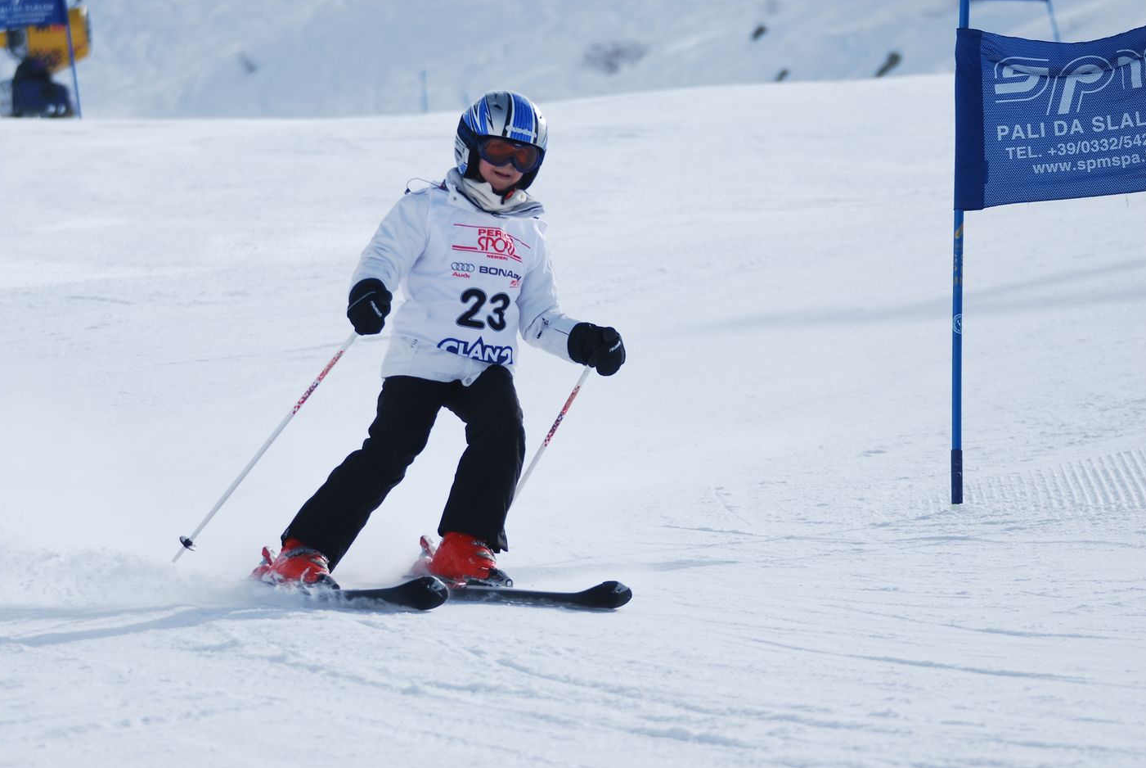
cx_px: 503
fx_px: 8191
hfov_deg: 8.0
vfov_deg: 5.4
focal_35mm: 257
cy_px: 378
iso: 100
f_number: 5
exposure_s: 1/1000
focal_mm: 150
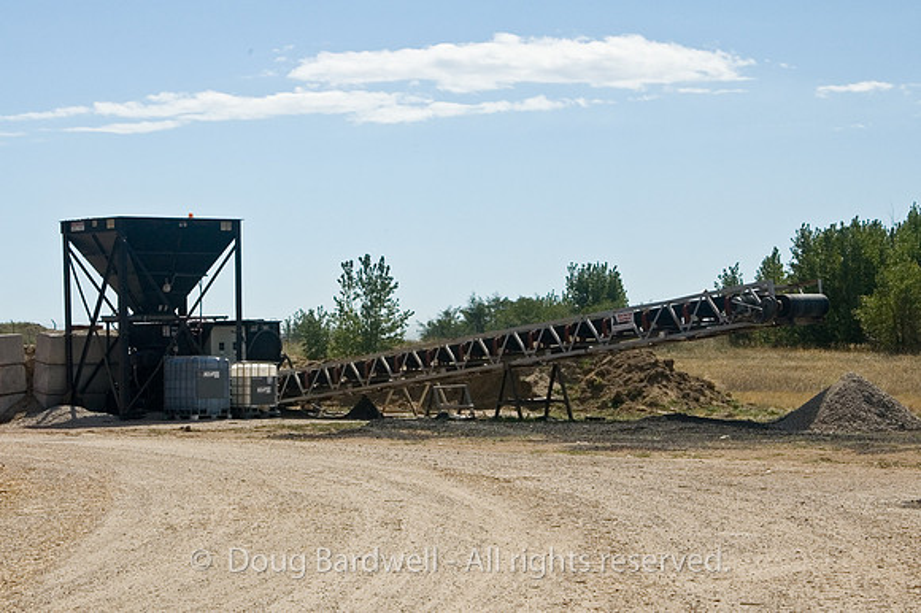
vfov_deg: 14.0
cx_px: 460
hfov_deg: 20.9
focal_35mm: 98
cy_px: 306
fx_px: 2493
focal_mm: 65
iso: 200
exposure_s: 1/80
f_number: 16
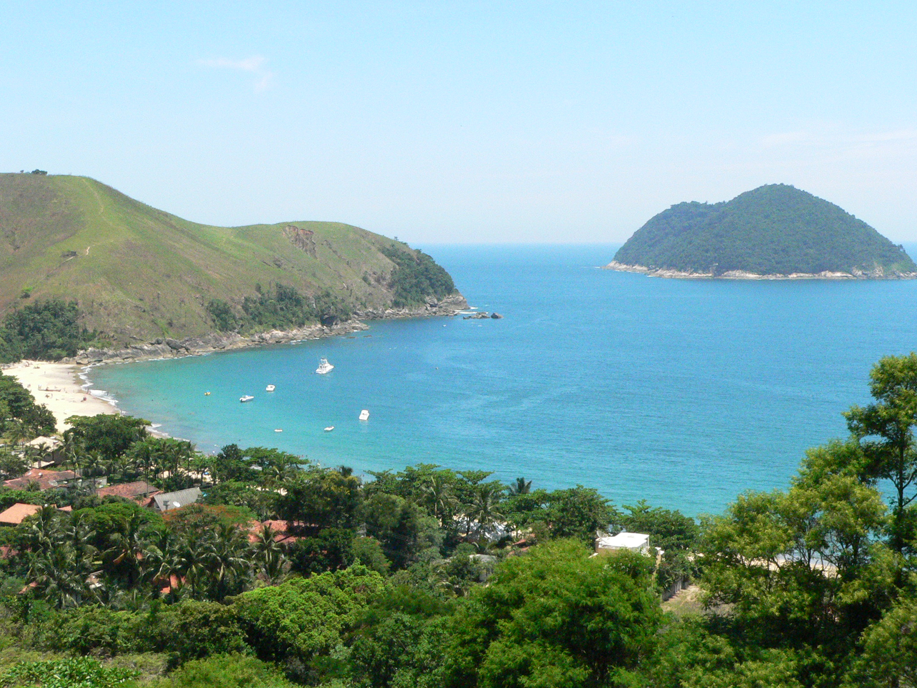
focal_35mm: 53
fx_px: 1404
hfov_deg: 36.2
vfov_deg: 27.5
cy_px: 344
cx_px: 458
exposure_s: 1/1000
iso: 400
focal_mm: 8.8
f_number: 8
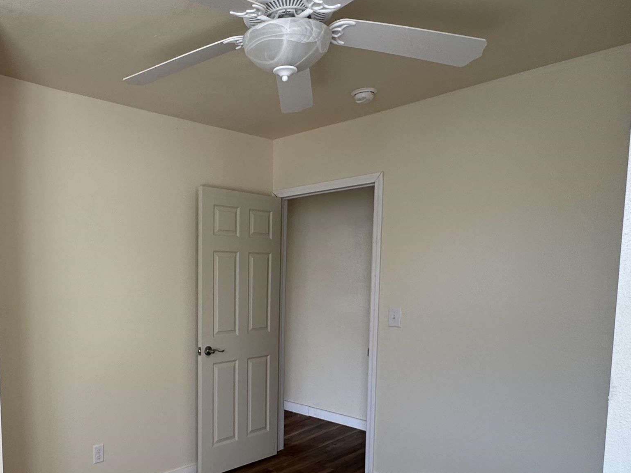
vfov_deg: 48.7
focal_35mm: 28
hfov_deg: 61.2
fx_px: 510
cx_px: 190
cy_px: 324
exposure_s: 1/99
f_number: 2.2
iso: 40
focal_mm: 2.22
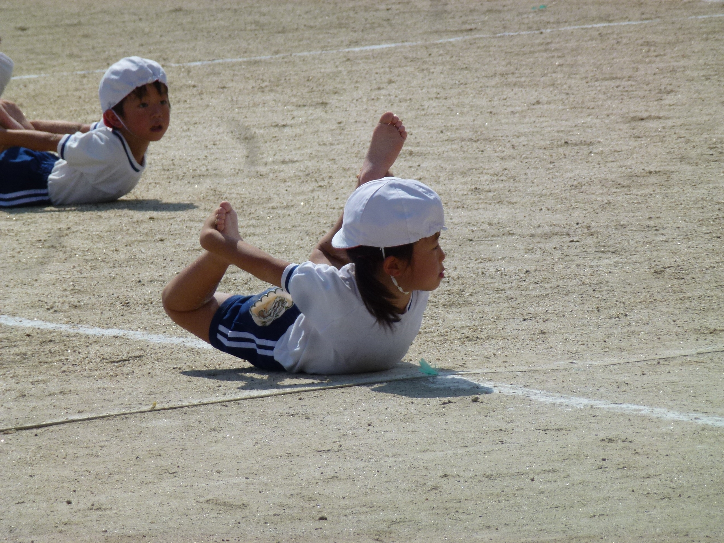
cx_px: 362
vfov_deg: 3.9
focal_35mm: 384
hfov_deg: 5.2
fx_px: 8031
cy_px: 272
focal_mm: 68.8
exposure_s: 1/1300
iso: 100
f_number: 5.9
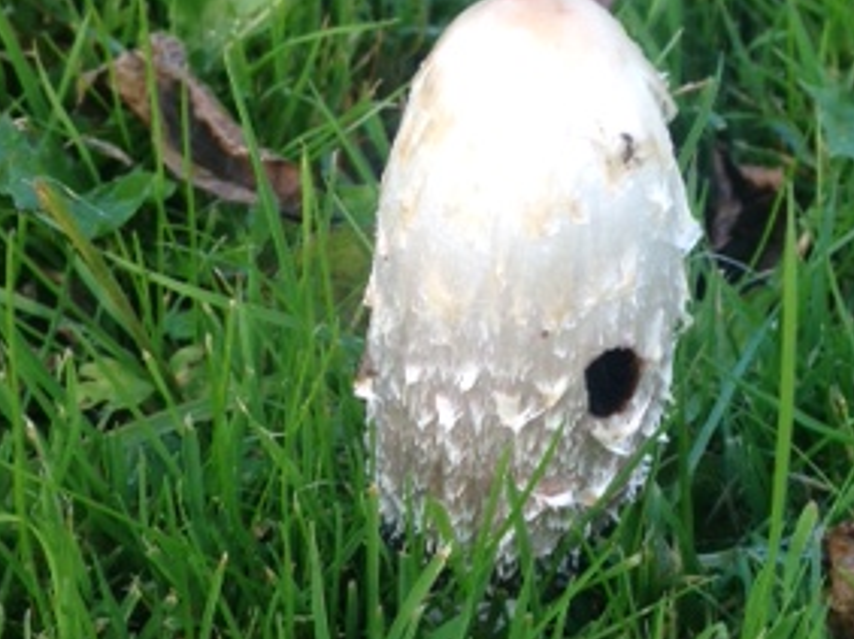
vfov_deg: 19.3
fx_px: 1849
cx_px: 660
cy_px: 563
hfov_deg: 25.6
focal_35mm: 75
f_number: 2.4
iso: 50
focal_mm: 4.12
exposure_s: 1/137
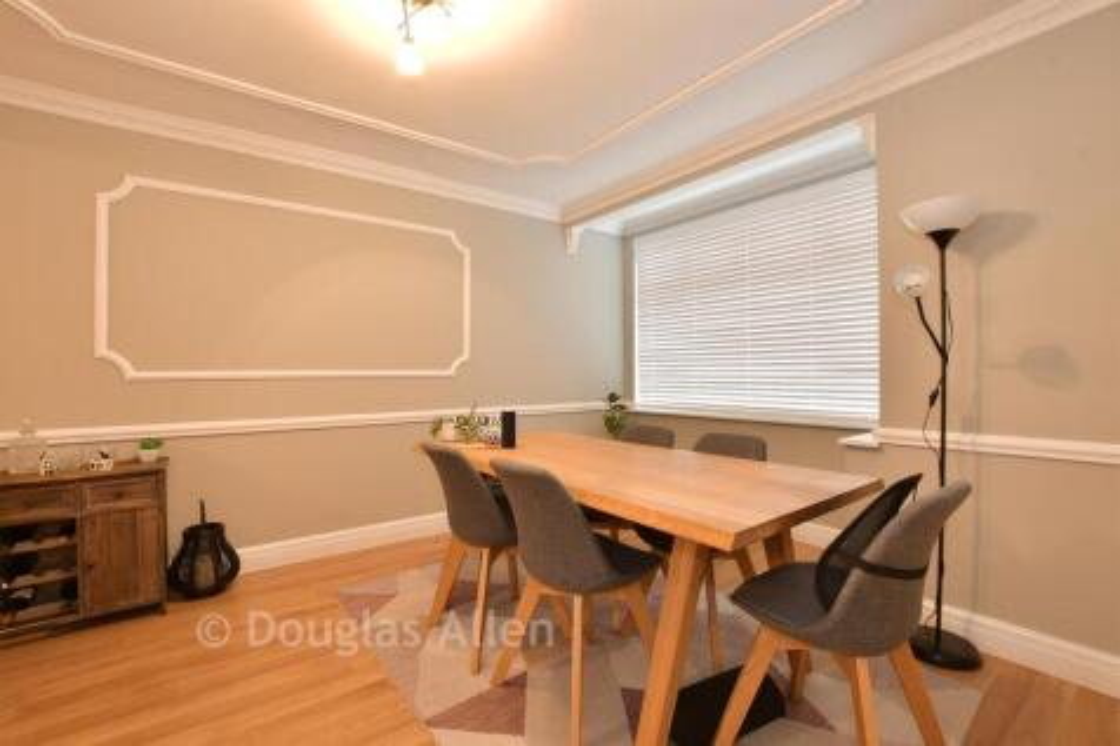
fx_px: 466
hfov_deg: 100.4
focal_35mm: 15
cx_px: 560
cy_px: 373
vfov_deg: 77.3
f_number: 8
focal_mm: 10
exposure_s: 3.8
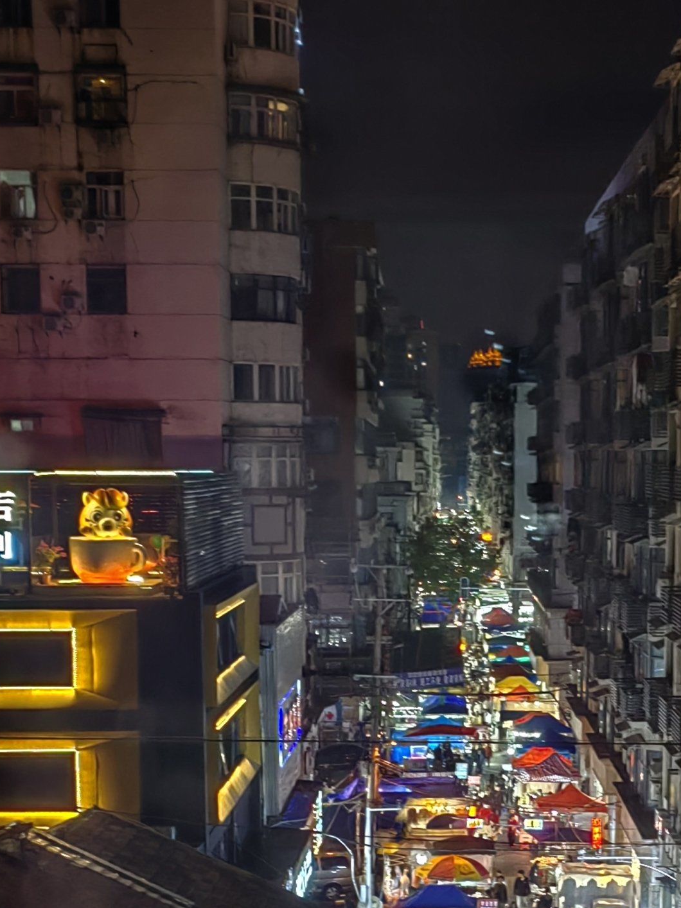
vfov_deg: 22.6
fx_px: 2230
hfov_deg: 17.2
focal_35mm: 85
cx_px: 535
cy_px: 784
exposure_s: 1/33.3
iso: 100
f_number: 1.9
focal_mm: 5.52
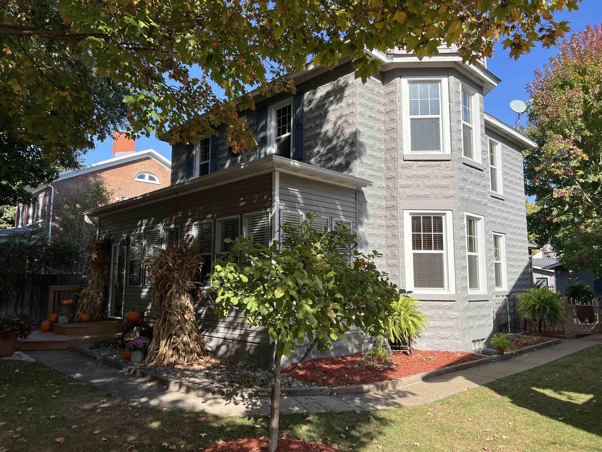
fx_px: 452
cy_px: 226
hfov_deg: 67.3
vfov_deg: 53.1
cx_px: 301
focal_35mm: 26
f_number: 1.5
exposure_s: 1/2165
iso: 50
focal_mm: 5.7
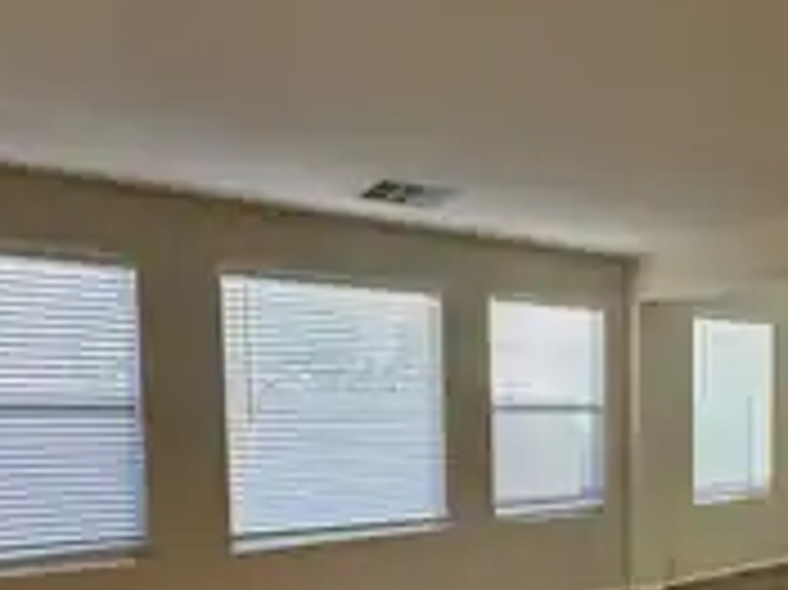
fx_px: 728
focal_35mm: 32
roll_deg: +0.3
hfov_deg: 53.4
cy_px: 459
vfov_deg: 42.4
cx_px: 621
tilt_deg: -3.8
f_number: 2.2
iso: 64
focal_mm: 2.22
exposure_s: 1/99
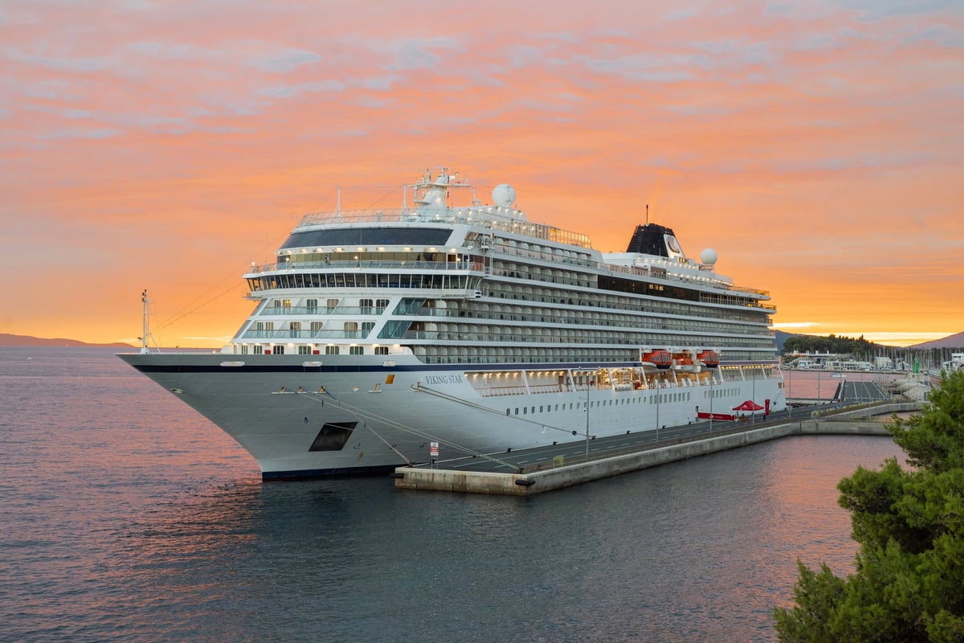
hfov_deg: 39.6
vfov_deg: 27.0
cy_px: 322
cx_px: 482
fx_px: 1339
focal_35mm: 50
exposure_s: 1/250
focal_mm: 50
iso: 640
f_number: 6.3
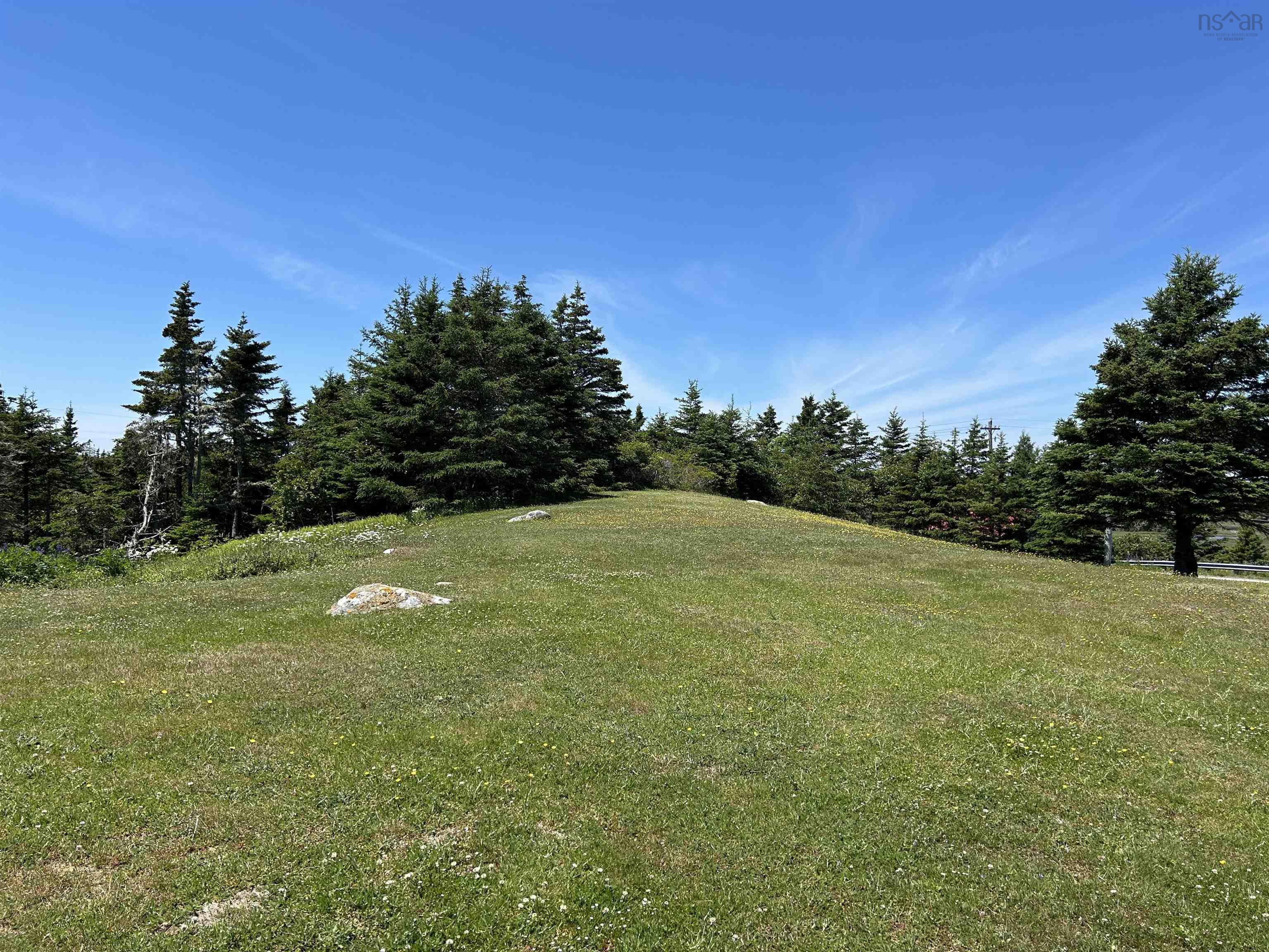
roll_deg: -1.3
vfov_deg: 53.1
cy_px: 476
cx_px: 634
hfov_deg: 67.3
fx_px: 953
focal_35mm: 26
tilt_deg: +0.3
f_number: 1.5
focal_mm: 5.7
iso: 50
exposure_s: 1/3704
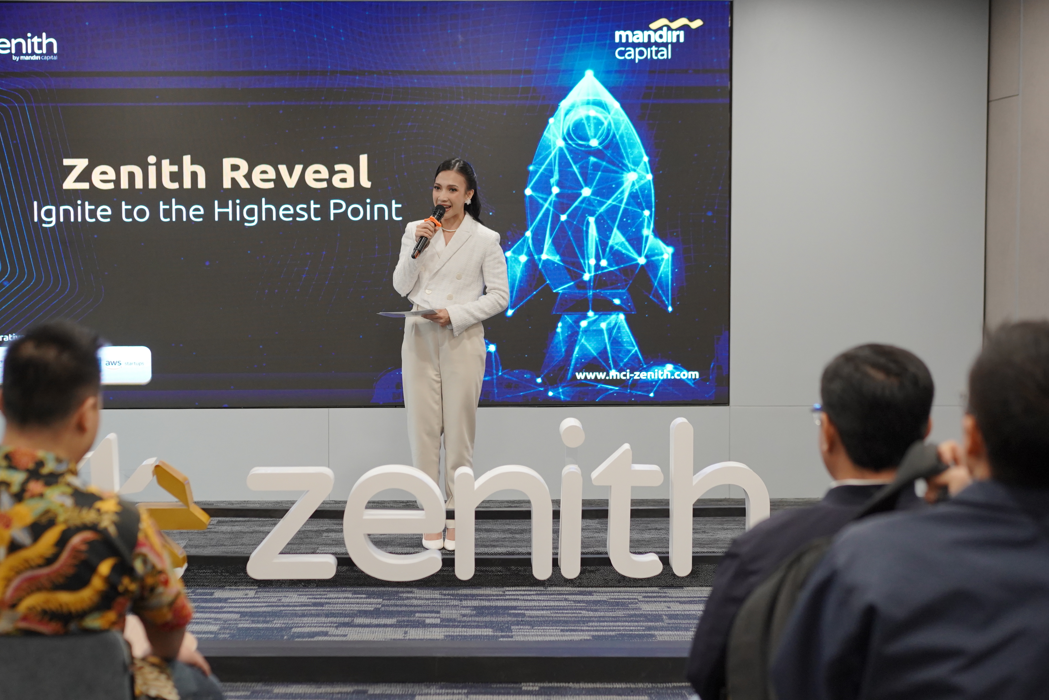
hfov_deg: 30.5
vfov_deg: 20.6
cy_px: 366
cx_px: 476
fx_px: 1923
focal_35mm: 66
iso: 2000
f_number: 2.8
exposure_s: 1/400
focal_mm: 55
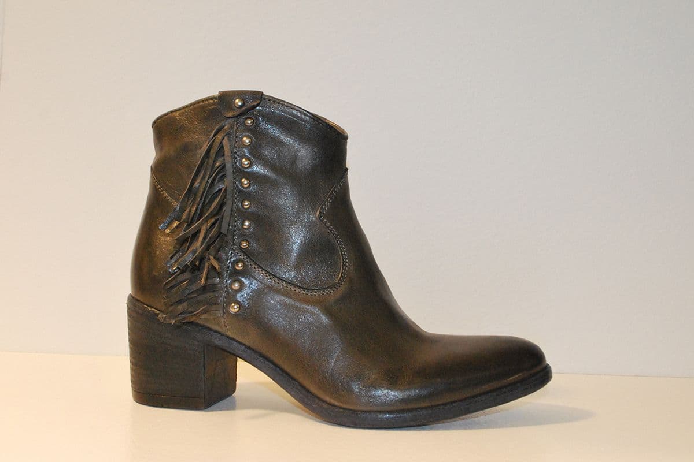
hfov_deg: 53.1
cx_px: 347
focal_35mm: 36
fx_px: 694
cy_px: 231
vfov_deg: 36.9
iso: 1600
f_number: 9
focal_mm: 24
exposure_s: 1/200
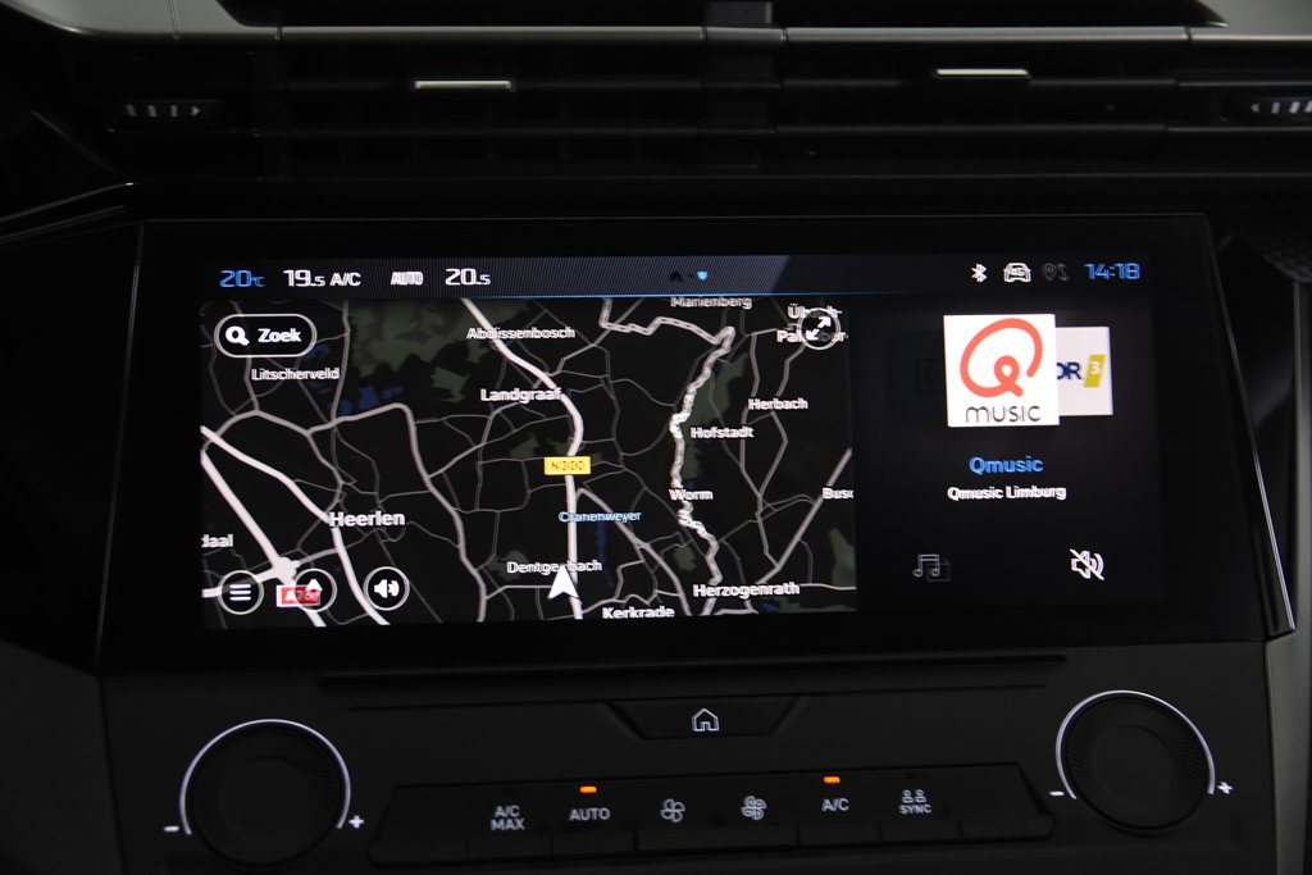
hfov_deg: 35.0
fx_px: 2077
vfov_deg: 23.8
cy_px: 438
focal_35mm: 57
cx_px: 656
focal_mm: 38
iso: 1800
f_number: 3.5
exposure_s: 1/60
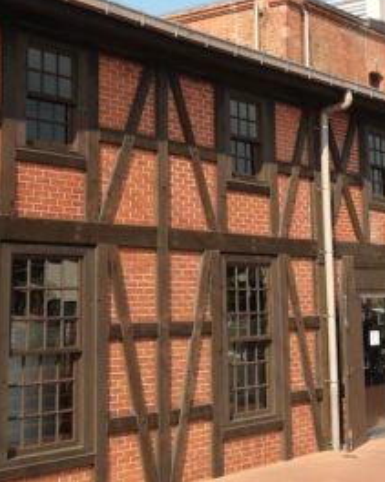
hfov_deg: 21.8
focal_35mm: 70
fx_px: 998
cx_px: 139
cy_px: 114
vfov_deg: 26.8
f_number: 4
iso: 50
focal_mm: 4.5
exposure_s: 1/643
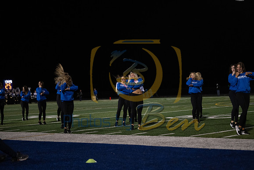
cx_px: 127
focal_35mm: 79
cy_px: 85
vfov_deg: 17.3
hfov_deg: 25.7
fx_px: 557
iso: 5000
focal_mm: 79
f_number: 2.8
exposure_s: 1/1600
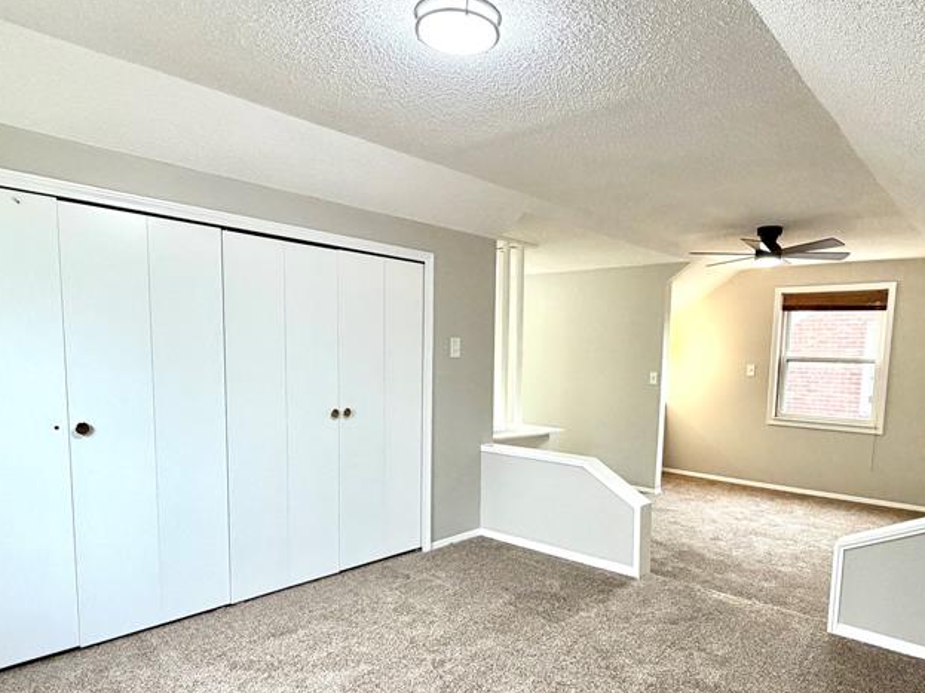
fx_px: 614
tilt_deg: -6.1
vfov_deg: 58.4
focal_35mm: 23
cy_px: 418
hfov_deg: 73.7
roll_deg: -0.9
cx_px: 512
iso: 250
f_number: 2.2
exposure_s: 1/120
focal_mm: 2.22
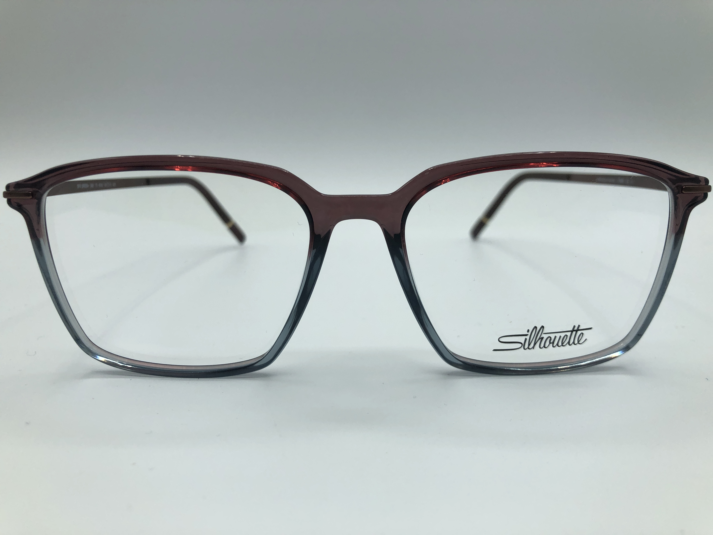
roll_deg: -0.4
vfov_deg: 49.7
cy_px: 268
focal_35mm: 28
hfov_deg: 63.4
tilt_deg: -10.0
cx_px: 356
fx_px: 577
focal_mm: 4
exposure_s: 1/1021
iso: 32
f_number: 1.8
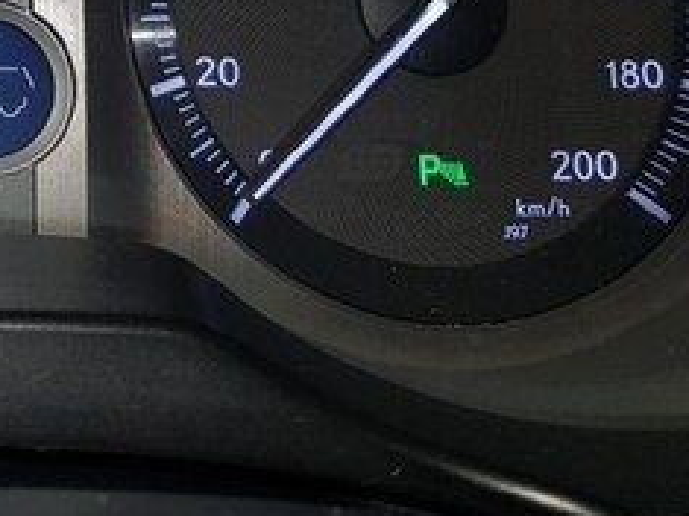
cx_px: -173
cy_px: -136
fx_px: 1452
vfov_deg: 18.8
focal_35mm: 73
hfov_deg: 23.9
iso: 80
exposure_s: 1/100
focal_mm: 4.2
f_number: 1.7
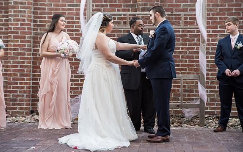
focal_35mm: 70
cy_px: 78
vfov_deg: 18.6
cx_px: 121
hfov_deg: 29.4
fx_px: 464
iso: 250
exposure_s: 1/200
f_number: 3.5
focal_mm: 68
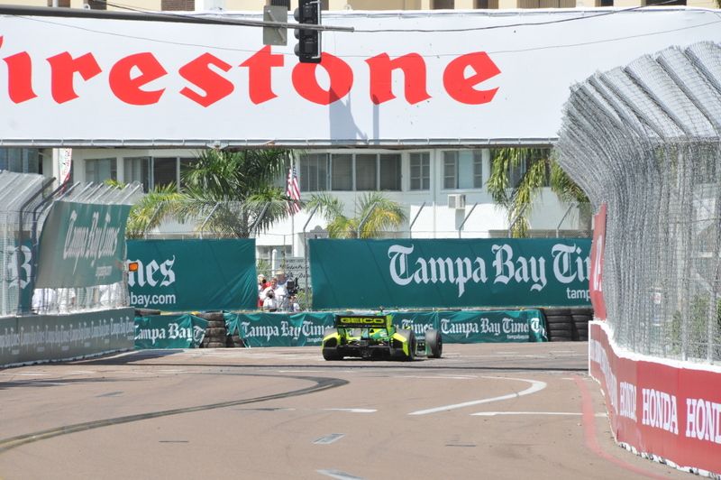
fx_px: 6003
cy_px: 240
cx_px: 360
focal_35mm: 300
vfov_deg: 4.6
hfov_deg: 6.9
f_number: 10
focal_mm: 200
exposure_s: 1/640
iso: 400
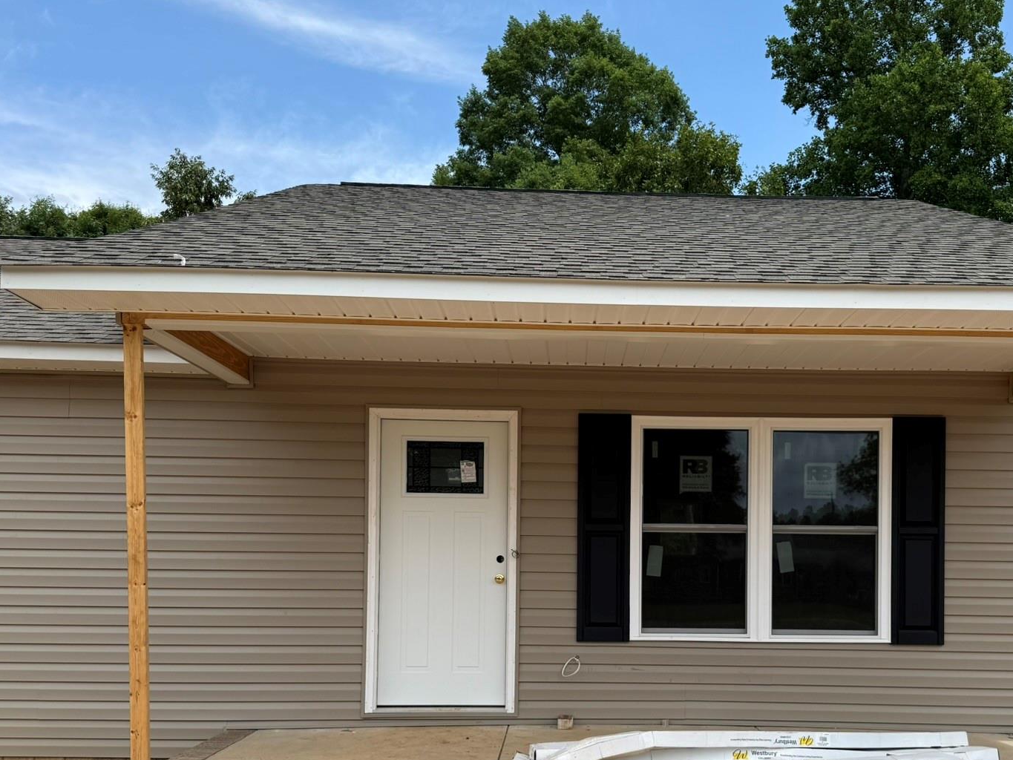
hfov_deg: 51.0
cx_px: 603
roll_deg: -0.5
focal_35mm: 36
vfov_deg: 38.9
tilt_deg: +0.8
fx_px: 1054
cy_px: 546
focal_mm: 6.76
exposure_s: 1/3145
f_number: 1.78
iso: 80
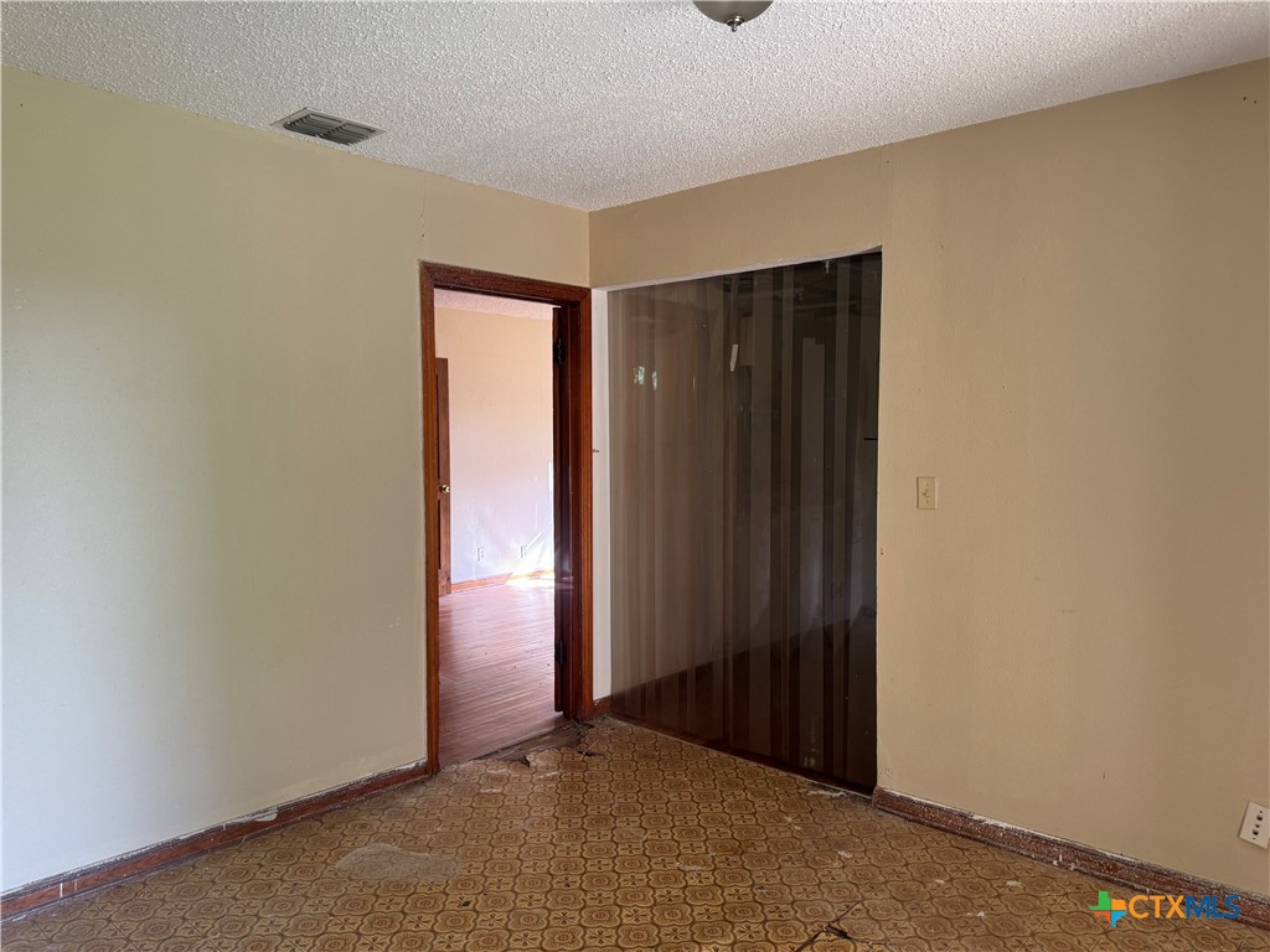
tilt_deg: -4.4
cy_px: 476
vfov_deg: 56.8
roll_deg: -0.4
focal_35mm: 24
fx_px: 881
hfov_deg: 71.6
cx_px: 635
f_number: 1.78
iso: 200
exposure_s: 1/120
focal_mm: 6.76
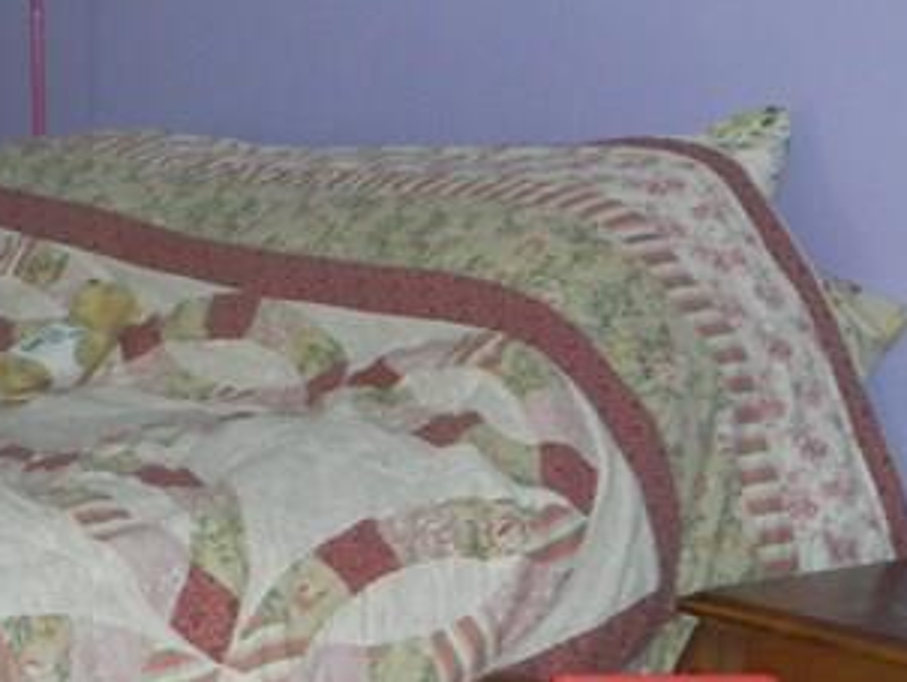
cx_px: -219
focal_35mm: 105
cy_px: 231
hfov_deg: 17.7
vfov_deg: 14.1
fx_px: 2753
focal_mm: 5.6
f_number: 3.2
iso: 200
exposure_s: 1/30
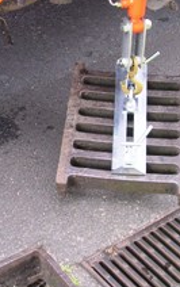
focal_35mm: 85
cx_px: 24
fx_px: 665
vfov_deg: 24.1
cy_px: 69
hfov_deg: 15.3
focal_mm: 5.8
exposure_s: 1/55.5
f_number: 2.8
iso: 100
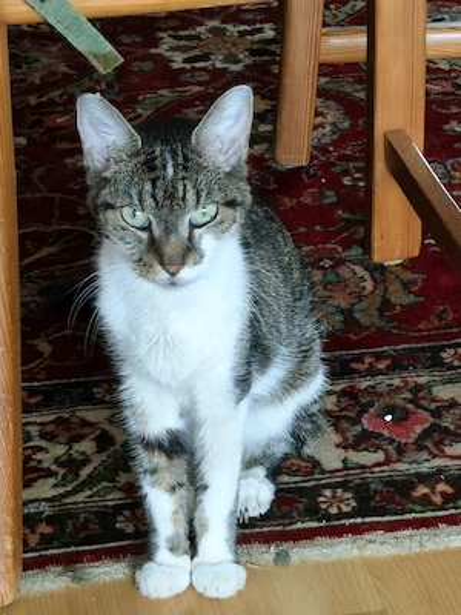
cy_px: 308
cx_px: 230
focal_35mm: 122
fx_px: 2166
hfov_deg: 12.1
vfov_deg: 16.1
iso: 1000
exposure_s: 1/33.3
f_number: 1.7
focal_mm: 6.04
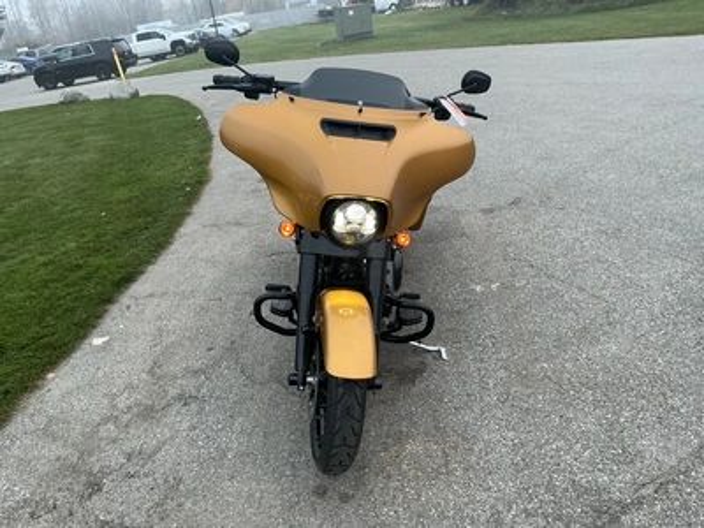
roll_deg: +8.5
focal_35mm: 28
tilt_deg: -25.1
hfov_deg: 63.4
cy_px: 264
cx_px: 352
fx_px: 569
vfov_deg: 49.7
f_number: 1.8
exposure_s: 1/95
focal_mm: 3
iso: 64
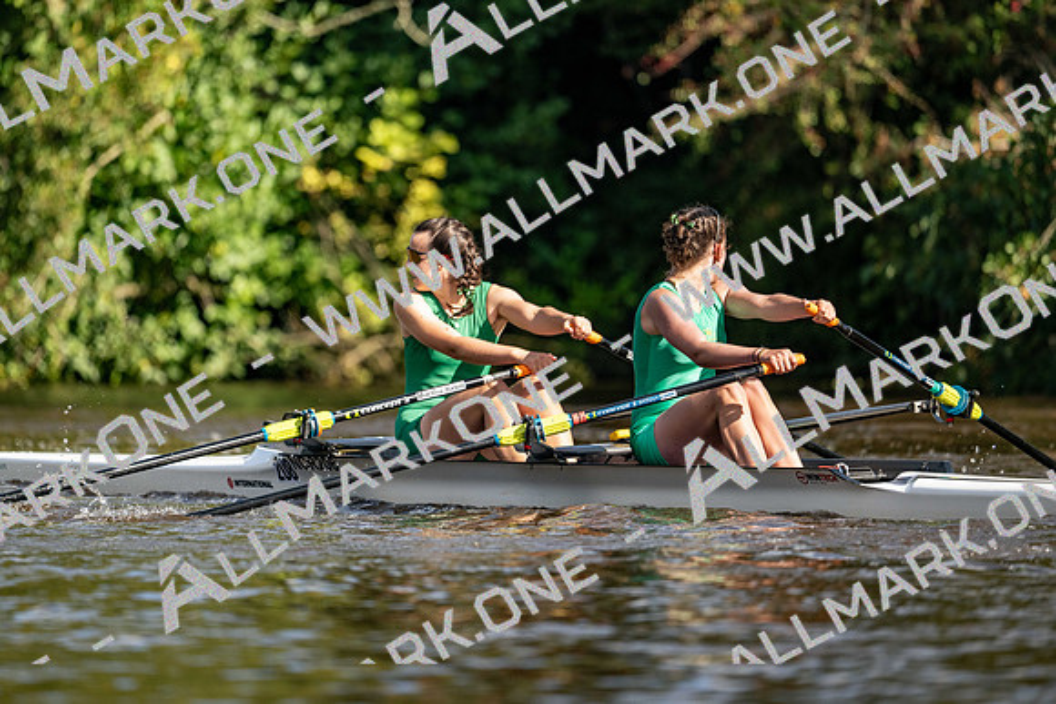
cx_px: 528
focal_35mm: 400
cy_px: 352
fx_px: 11736
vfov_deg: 3.4
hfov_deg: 5.2
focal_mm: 400
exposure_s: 1/3200
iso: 640
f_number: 4.5
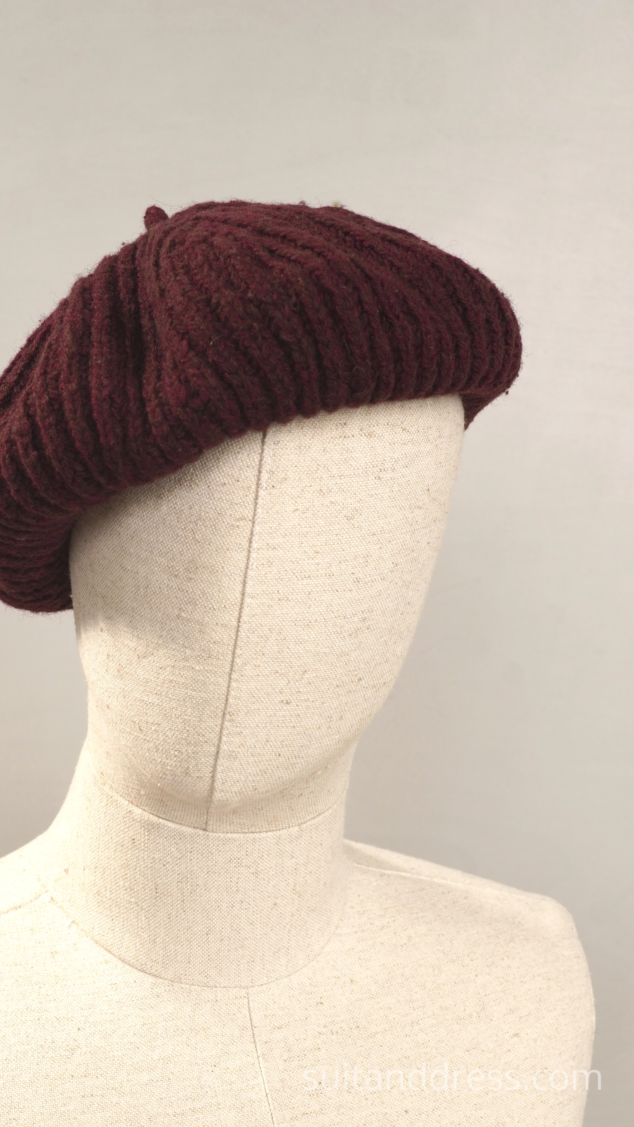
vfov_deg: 40.6
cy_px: 559
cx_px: 254
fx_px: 1524
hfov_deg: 23.5
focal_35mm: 51
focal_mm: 32
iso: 250
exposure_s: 1/25
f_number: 8
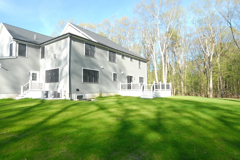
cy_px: 78
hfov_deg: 74.4
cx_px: 96
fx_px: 156
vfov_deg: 54.6
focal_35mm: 23
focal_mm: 11.5
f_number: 9
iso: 400
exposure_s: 1/160
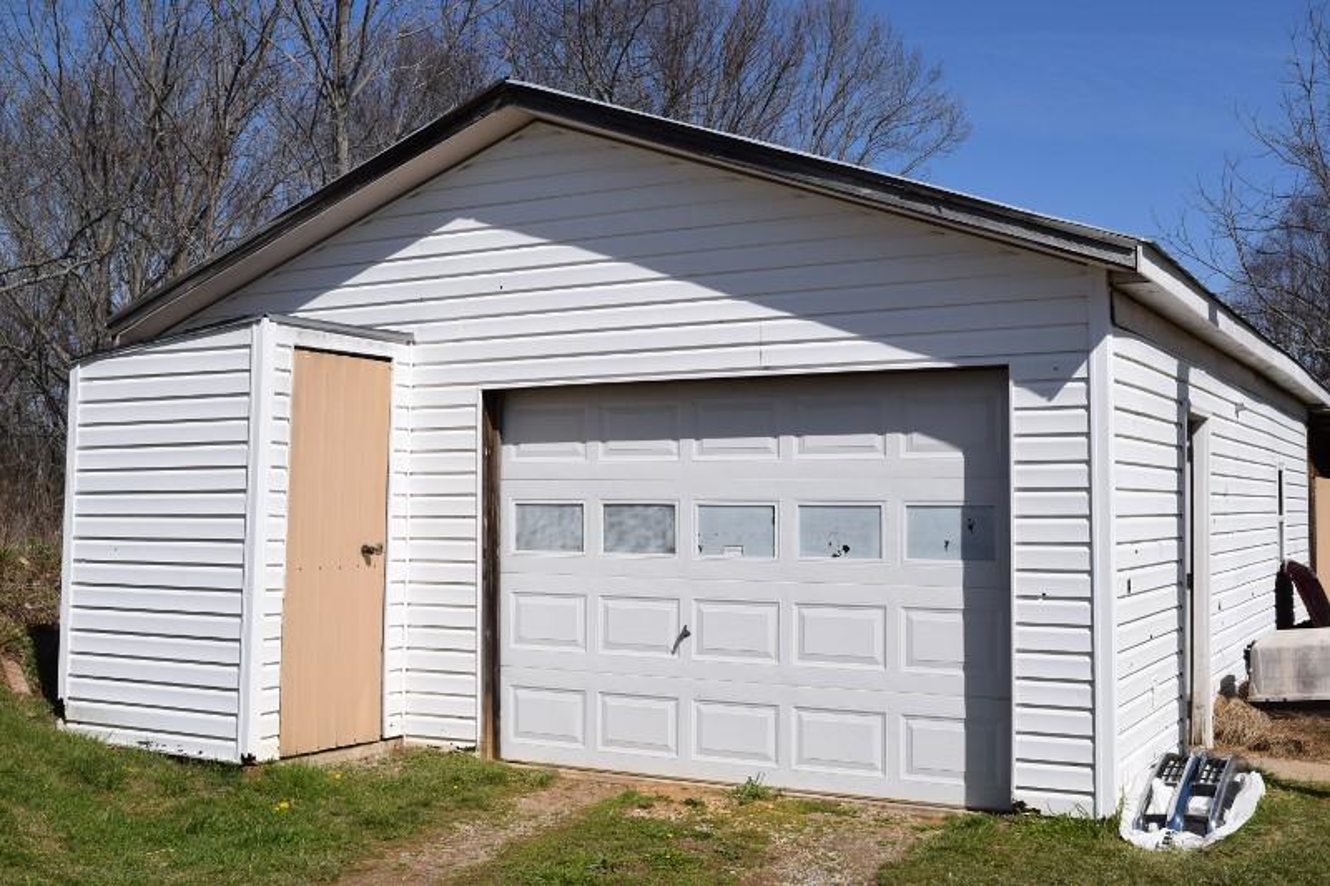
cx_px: 665
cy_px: 443
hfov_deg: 46.4
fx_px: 1551
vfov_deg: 31.9
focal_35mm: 42
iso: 200
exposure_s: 1/500
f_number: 11
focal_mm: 28
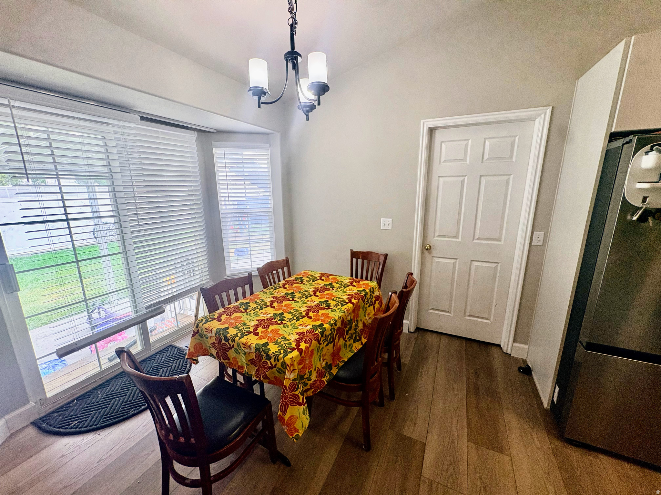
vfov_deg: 85.7
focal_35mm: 14
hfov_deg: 102.1
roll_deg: +0.6
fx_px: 267
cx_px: 330
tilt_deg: -12.5
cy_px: 248
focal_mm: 2.22
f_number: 2.2
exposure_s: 1/120
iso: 160
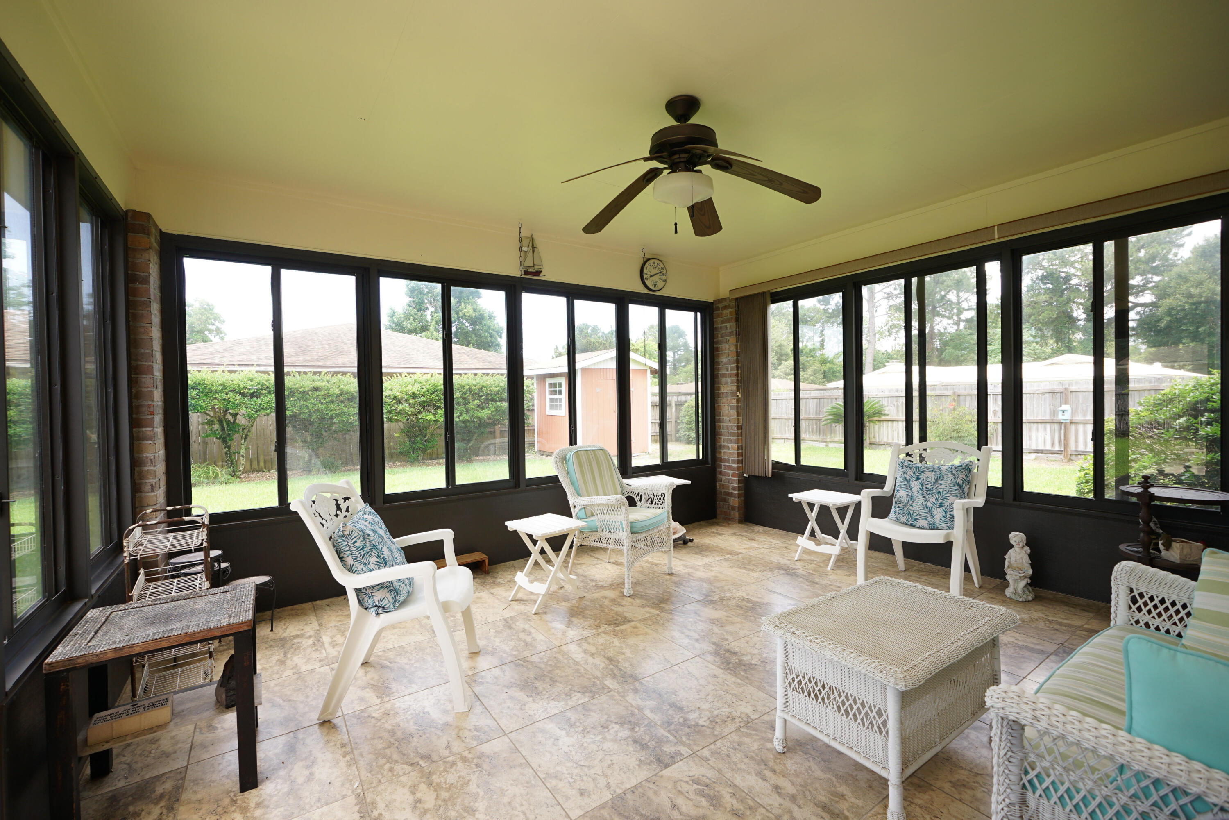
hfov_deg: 100.4
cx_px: 614
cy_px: 410
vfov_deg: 77.3
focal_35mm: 15
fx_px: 512
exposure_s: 1/60
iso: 160
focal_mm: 10
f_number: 4
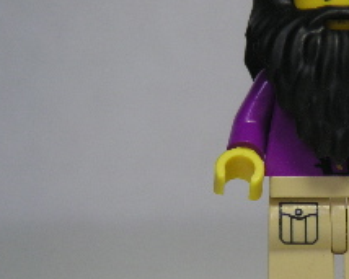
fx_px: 2220
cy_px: 142
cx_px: 342
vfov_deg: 7.2
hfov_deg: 8.9
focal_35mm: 215
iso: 80
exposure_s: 1/111
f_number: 3.6
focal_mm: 17.1
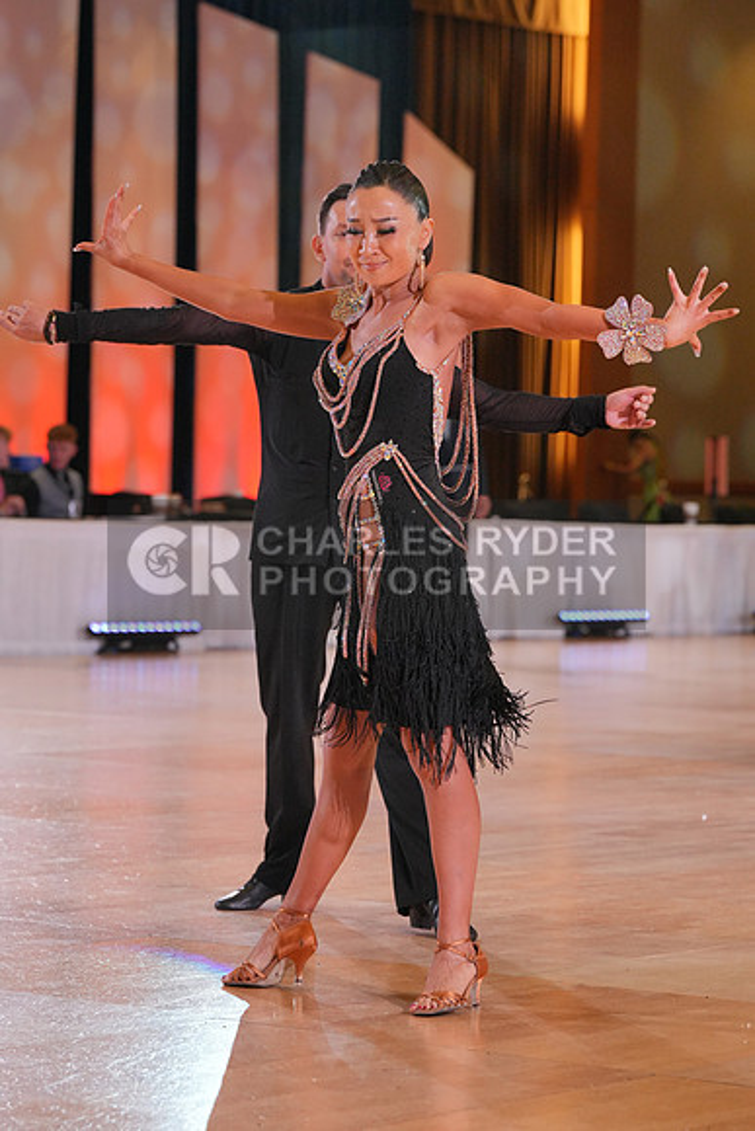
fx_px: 3961
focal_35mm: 126
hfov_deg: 10.9
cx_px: 378
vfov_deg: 16.3
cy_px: 566
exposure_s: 1/400
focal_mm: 126
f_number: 5.6
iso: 4000
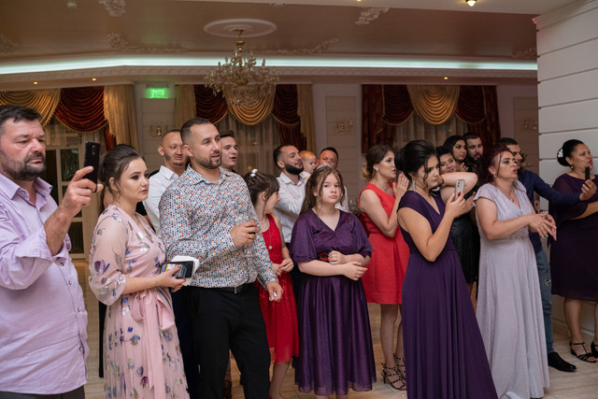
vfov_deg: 37.9
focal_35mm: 35
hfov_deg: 54.4
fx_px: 581
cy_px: 200
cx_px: 299
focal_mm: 23
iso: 1000
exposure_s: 1/125
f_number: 2.8
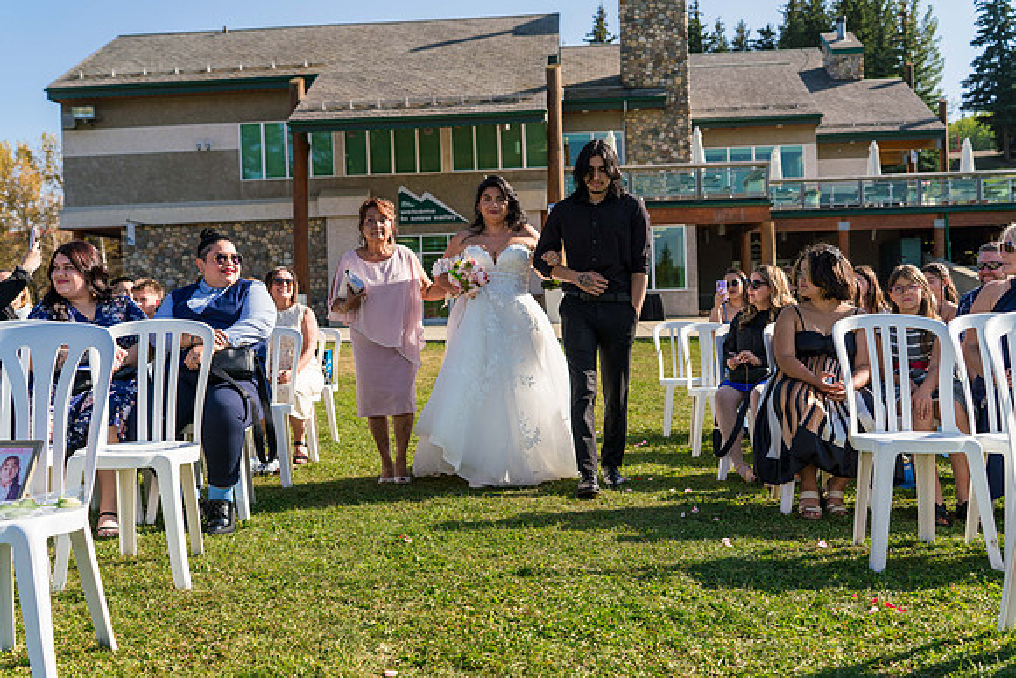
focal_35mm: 35
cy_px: 339
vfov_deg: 37.9
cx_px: 508
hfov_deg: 54.4
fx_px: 988
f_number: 4
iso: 250
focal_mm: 35
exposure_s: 1/1250
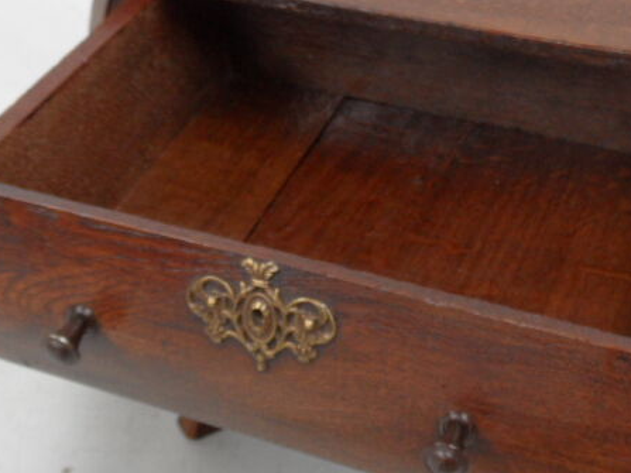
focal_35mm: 55
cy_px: 202
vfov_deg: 26.5
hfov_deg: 34.7
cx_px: 411
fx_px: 1002
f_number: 3.2
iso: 100
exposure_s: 1/45
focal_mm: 3.9
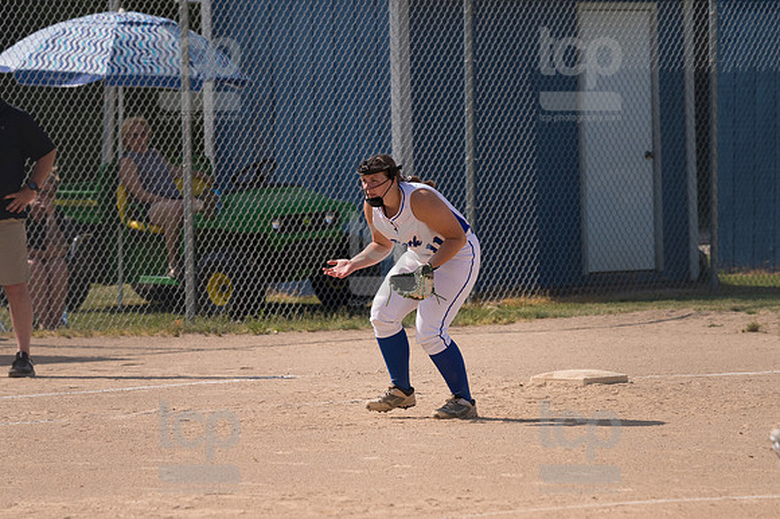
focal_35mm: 300
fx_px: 6496
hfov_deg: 6.9
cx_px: 390
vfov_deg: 4.6
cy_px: 260
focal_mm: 200
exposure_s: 1/1600
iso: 250
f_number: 5.6
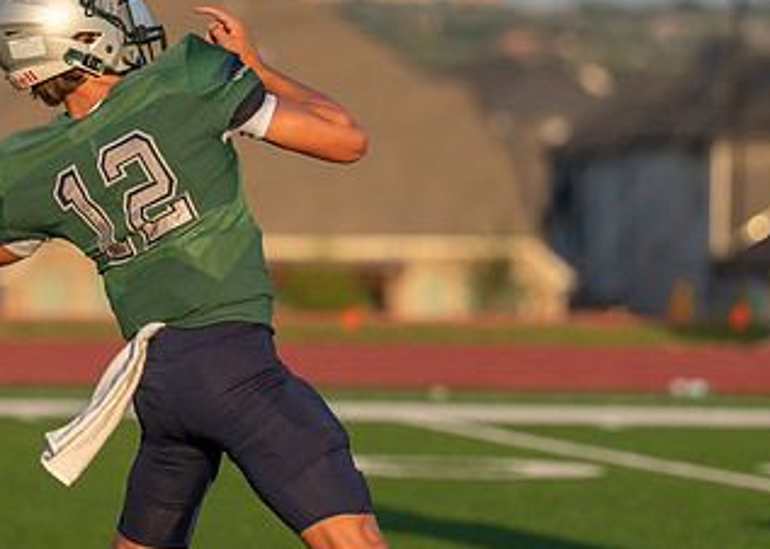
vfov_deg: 3.2
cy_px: 150
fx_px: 9725
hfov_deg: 4.5
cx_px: 210
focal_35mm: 445
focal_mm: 162
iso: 160
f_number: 2.8
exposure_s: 1/2500
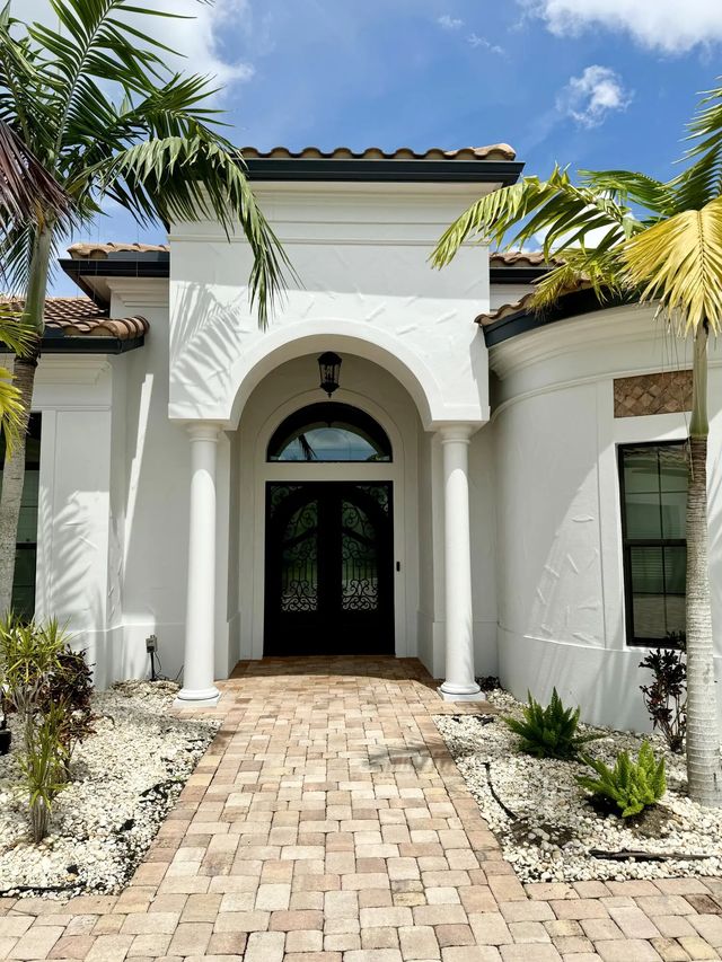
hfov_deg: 56.8
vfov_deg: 71.6
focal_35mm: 24
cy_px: 481
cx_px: 361
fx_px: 667
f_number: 1.78
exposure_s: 1/7937
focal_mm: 6.76
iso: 80
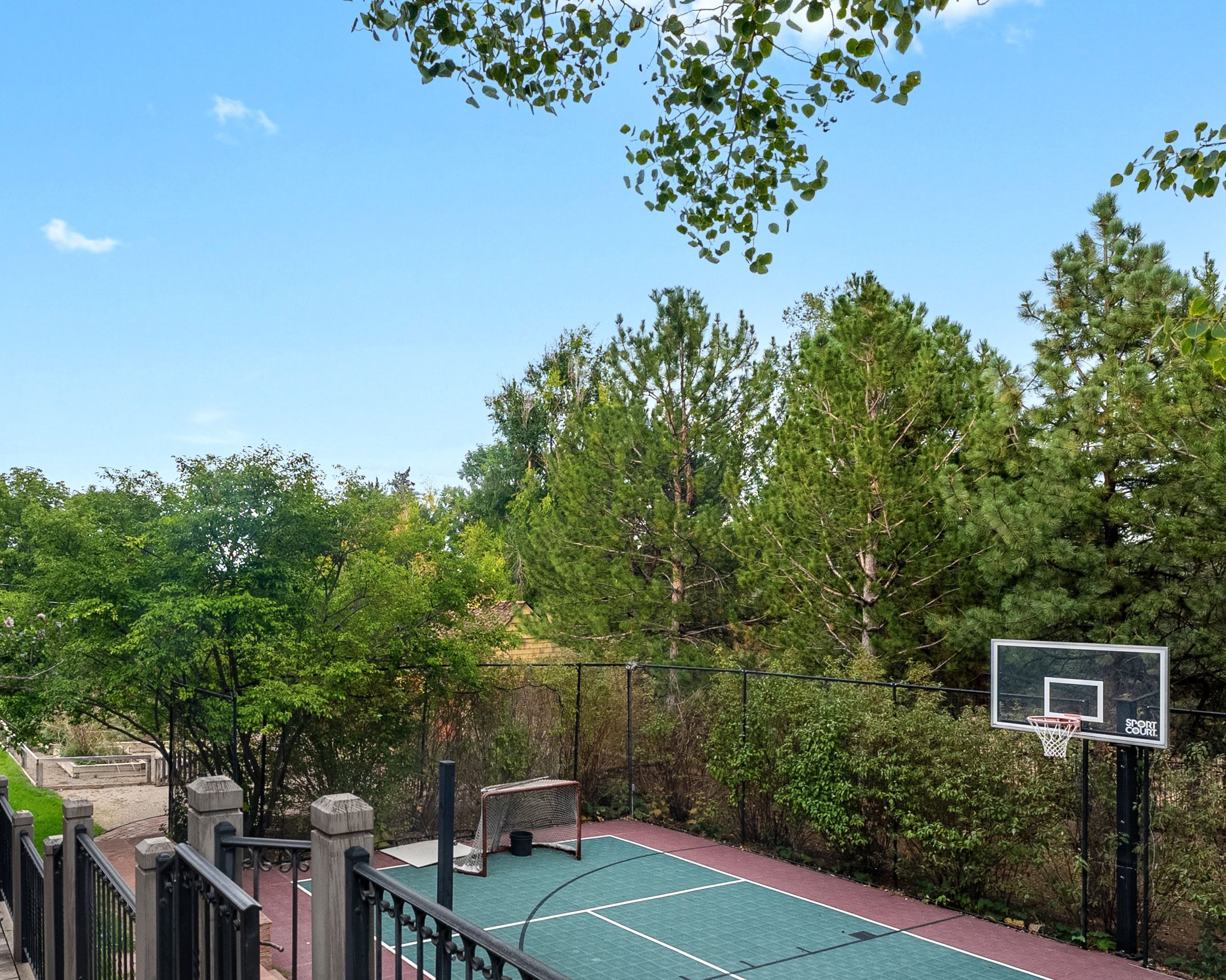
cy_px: 591
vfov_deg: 54.5
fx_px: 943
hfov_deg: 63.8
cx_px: 380
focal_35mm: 26
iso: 400
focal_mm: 14
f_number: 7.1
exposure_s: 1/320
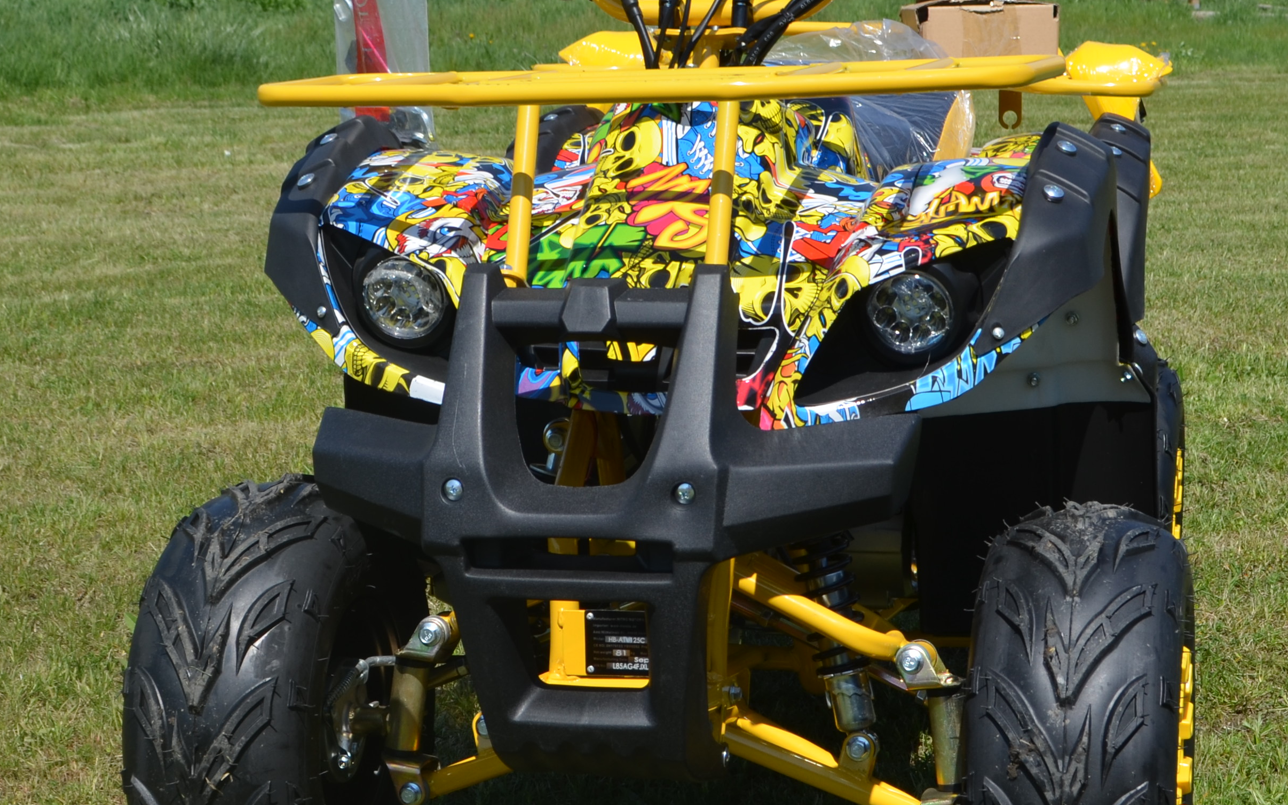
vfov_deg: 16.1
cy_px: 464
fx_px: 2843
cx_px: 712
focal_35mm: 81
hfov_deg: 25.5
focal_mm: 26
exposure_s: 1/250
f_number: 8
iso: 100
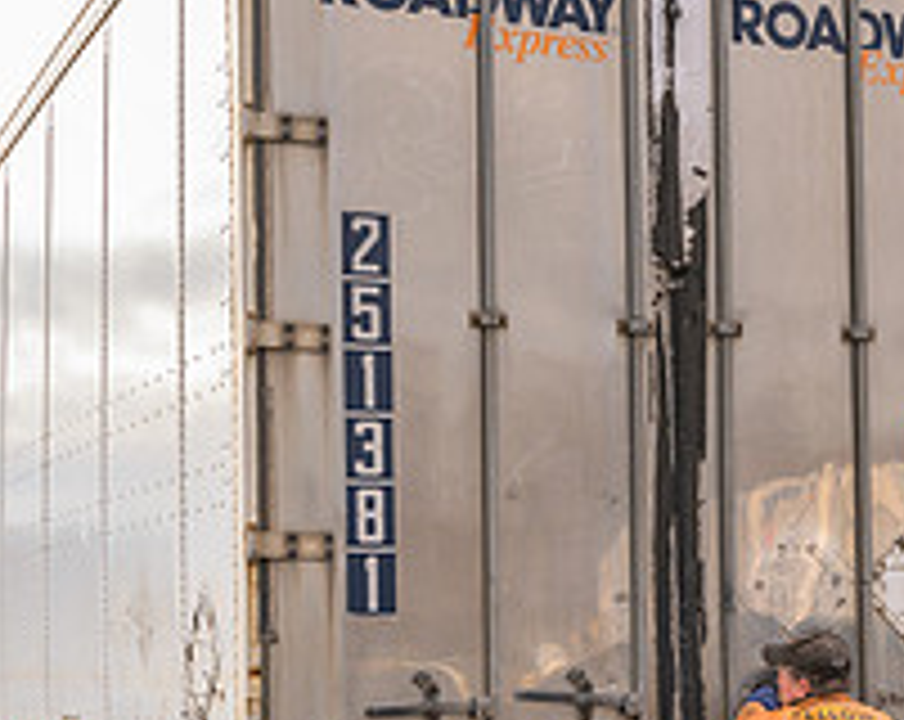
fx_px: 2537
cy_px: 578
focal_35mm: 95
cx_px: 751
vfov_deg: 16.0
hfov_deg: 19.9
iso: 64
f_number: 4
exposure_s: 1/125
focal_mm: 35
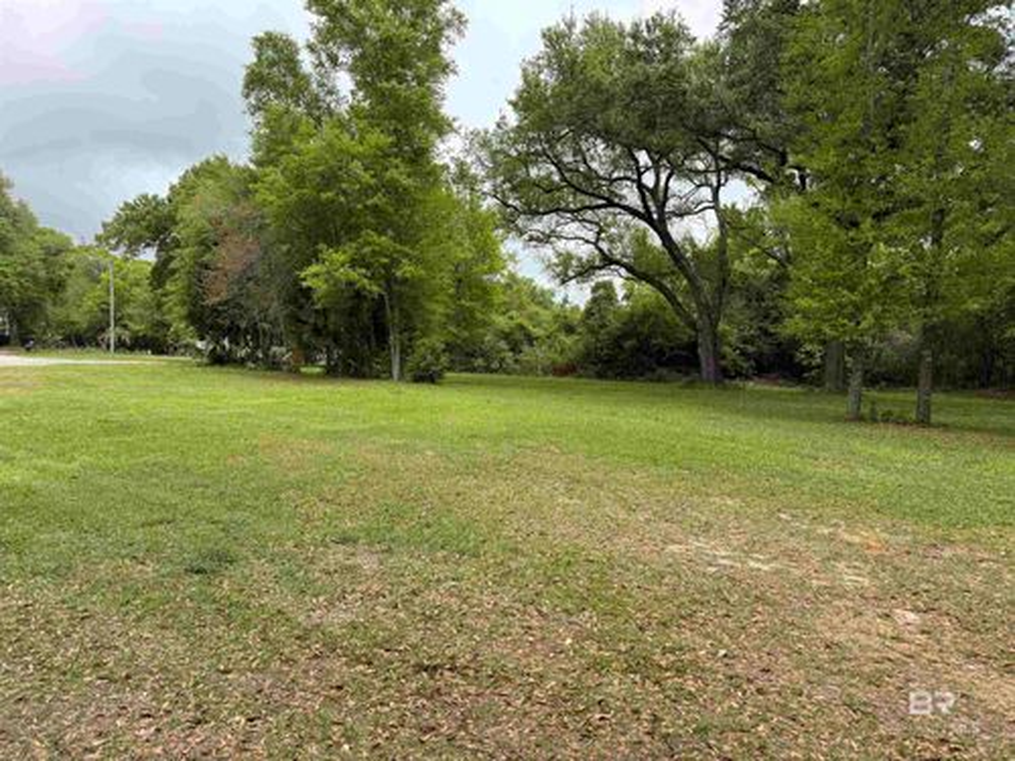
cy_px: 380
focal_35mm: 24
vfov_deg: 56.8
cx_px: 508
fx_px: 704
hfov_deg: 71.6
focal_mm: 6.76
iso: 100
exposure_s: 1/3759
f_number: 1.78
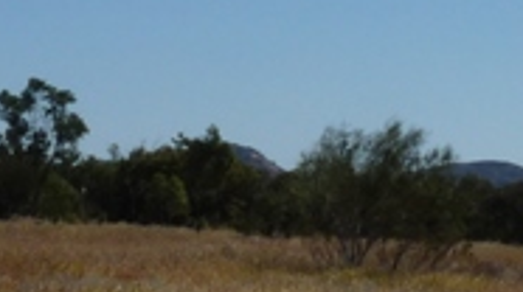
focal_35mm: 182
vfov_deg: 6.6
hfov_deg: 11.6
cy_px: -111
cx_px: 596
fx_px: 2520
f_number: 8
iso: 100
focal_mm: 6.4
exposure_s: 1/500
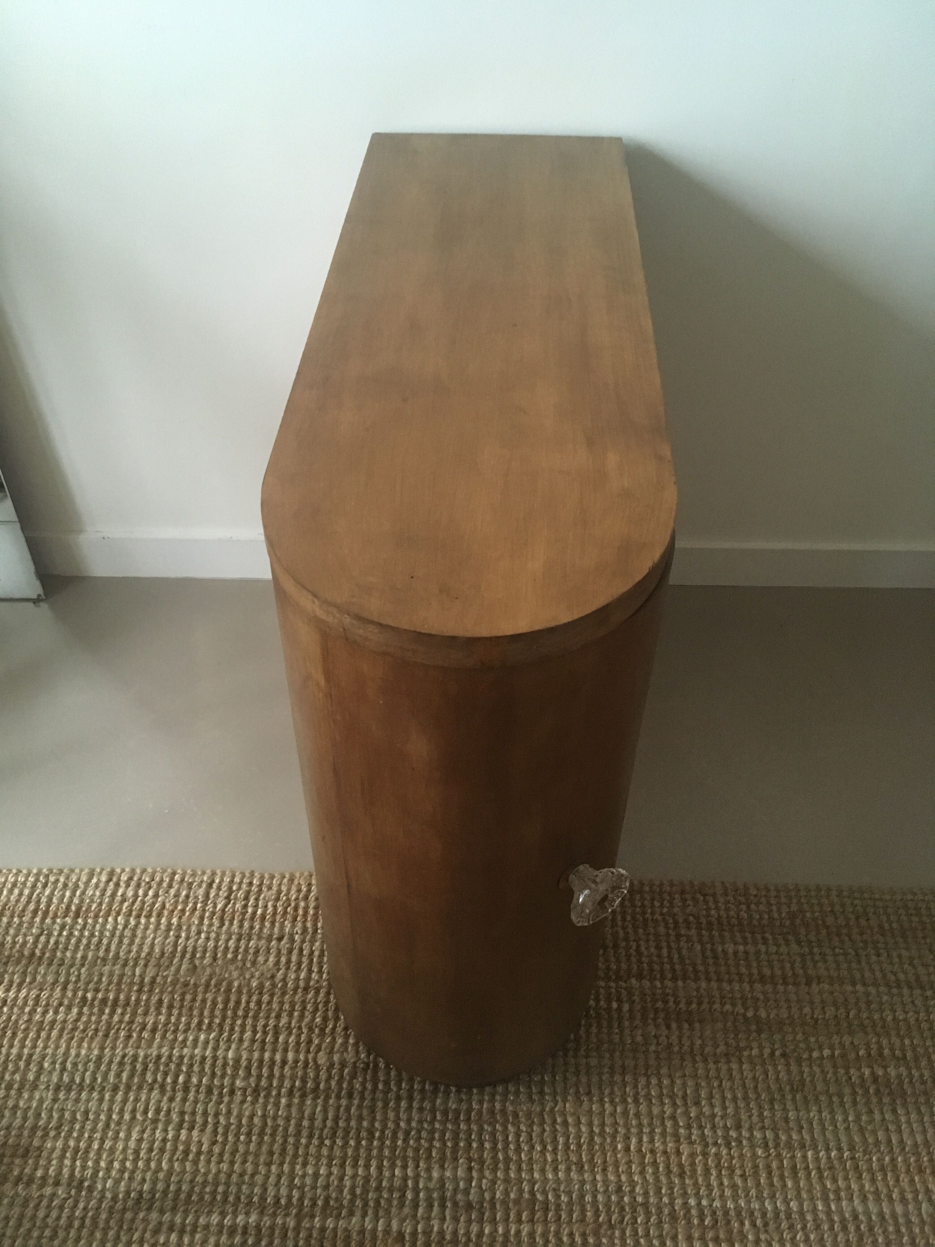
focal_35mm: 29
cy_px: 624
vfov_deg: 61.7
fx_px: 1044
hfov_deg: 48.2
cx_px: 468
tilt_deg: -45.4
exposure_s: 1/17
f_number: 2.2
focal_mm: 4.15
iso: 250
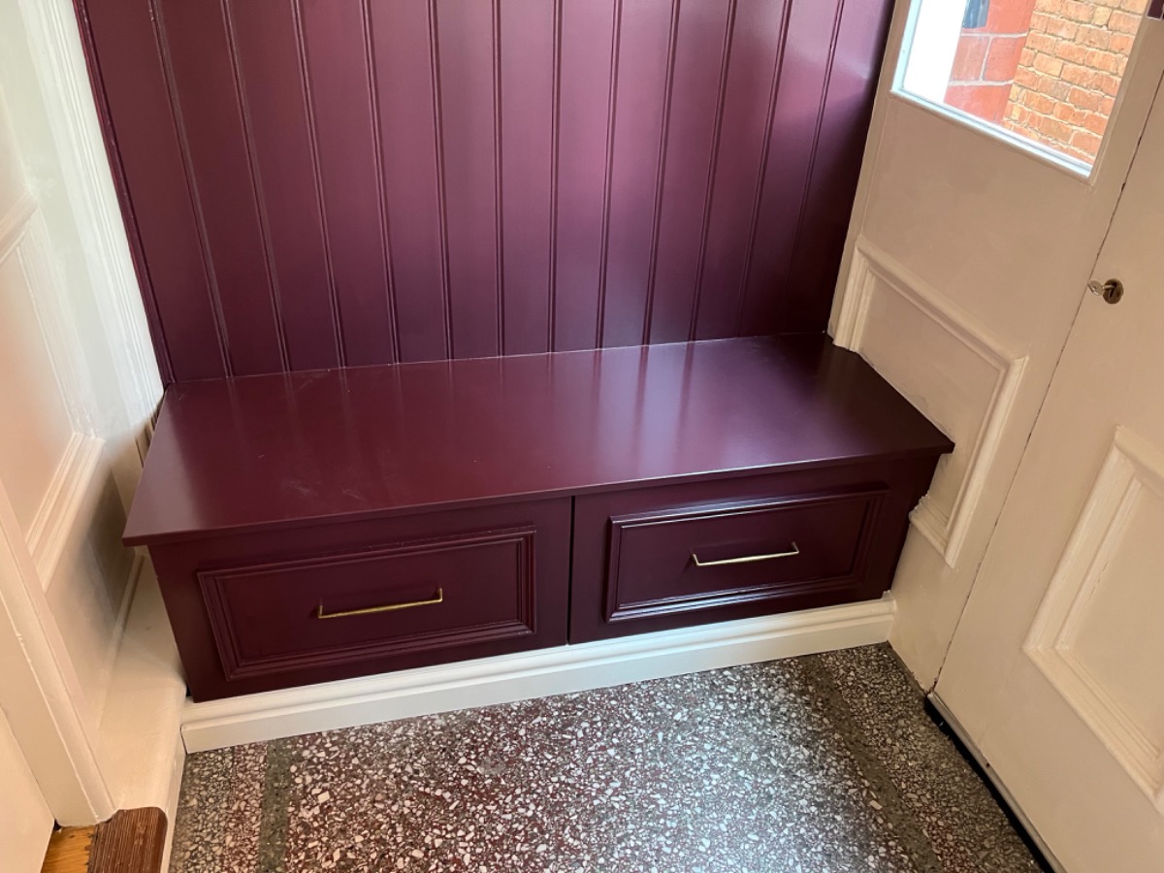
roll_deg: -1.8
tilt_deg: -33.0
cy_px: 436
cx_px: 582
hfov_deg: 67.3
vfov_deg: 53.1
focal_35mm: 26
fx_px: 874
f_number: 1.6
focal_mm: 5.1
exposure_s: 1/47
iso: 500
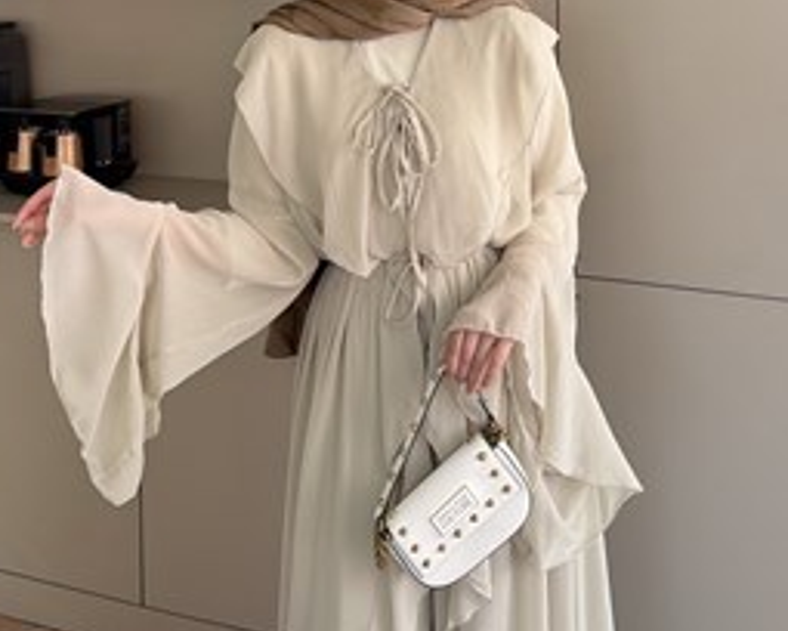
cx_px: 402
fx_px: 886
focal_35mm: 38
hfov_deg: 47.9
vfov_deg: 38.5
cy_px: 190
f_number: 1.78
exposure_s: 1/121
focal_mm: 6.76
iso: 100
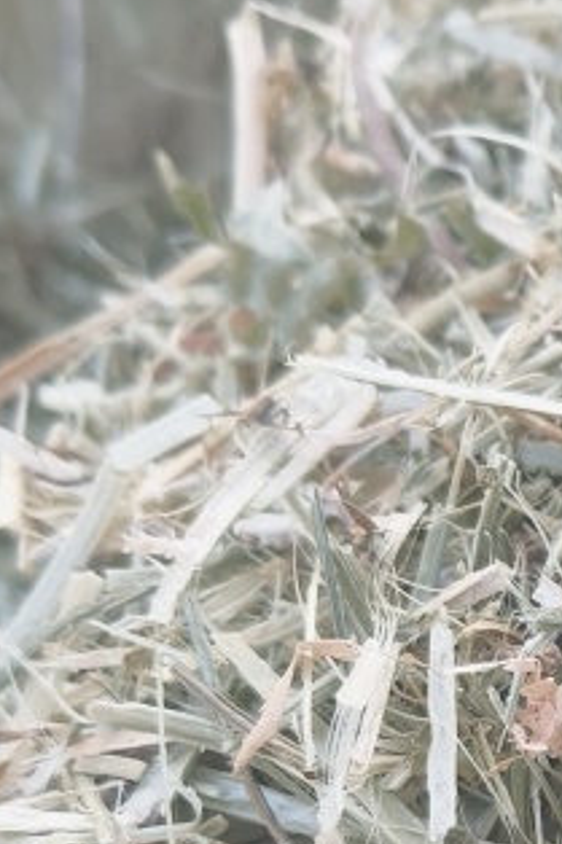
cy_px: 875
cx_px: 960
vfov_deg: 21.3
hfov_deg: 13.5
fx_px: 2157
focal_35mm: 92
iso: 500
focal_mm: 4.84
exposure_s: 1/100
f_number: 1.8
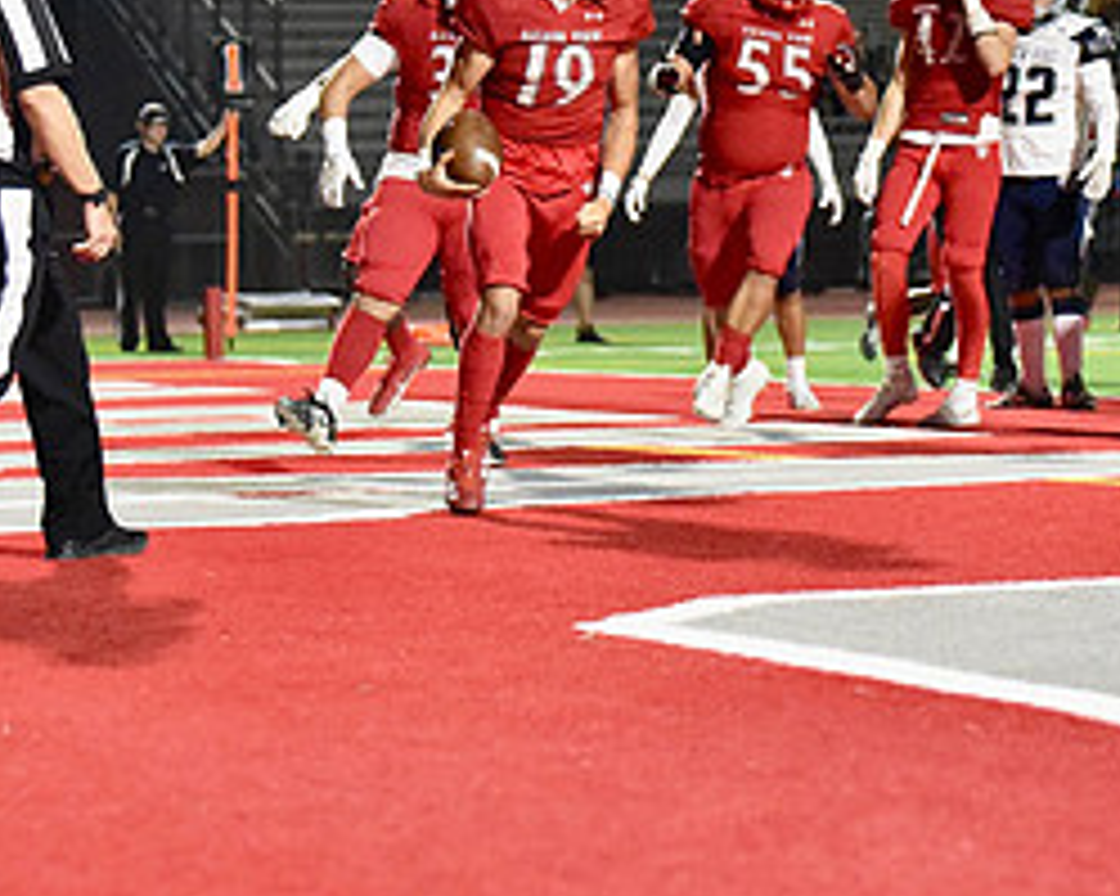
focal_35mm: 186
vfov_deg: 8.3
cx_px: 576
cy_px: 38
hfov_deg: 10.4
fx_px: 6163
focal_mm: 85
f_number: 2.8
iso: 12800
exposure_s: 1/1000
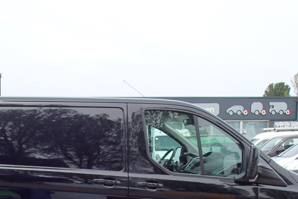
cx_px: 50
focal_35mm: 55
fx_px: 455
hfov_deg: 34.9
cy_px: 212
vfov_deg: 23.3
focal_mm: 4.5
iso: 100
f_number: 2.8
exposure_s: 1/1000
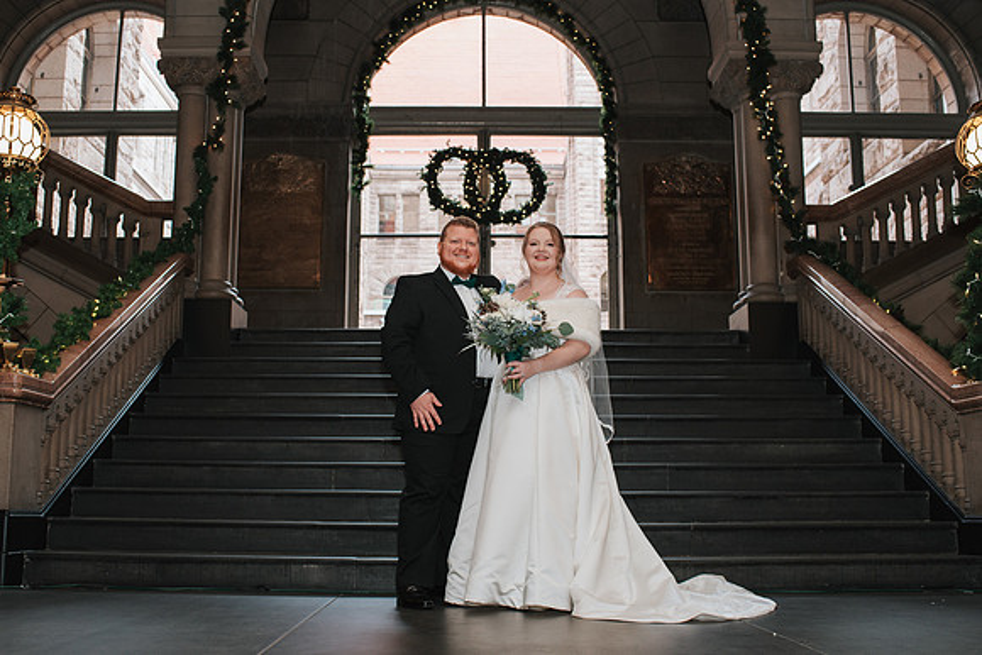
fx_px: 1087
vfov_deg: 33.5
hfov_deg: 48.6
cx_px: 449
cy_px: 327
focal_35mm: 40
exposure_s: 1/200
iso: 1000
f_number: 3.5
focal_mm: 35
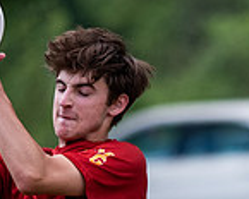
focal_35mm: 2203
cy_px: 239
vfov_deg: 0.7
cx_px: 263
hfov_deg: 0.9
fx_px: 16235
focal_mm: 300
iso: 400
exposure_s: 1/2500
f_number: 4
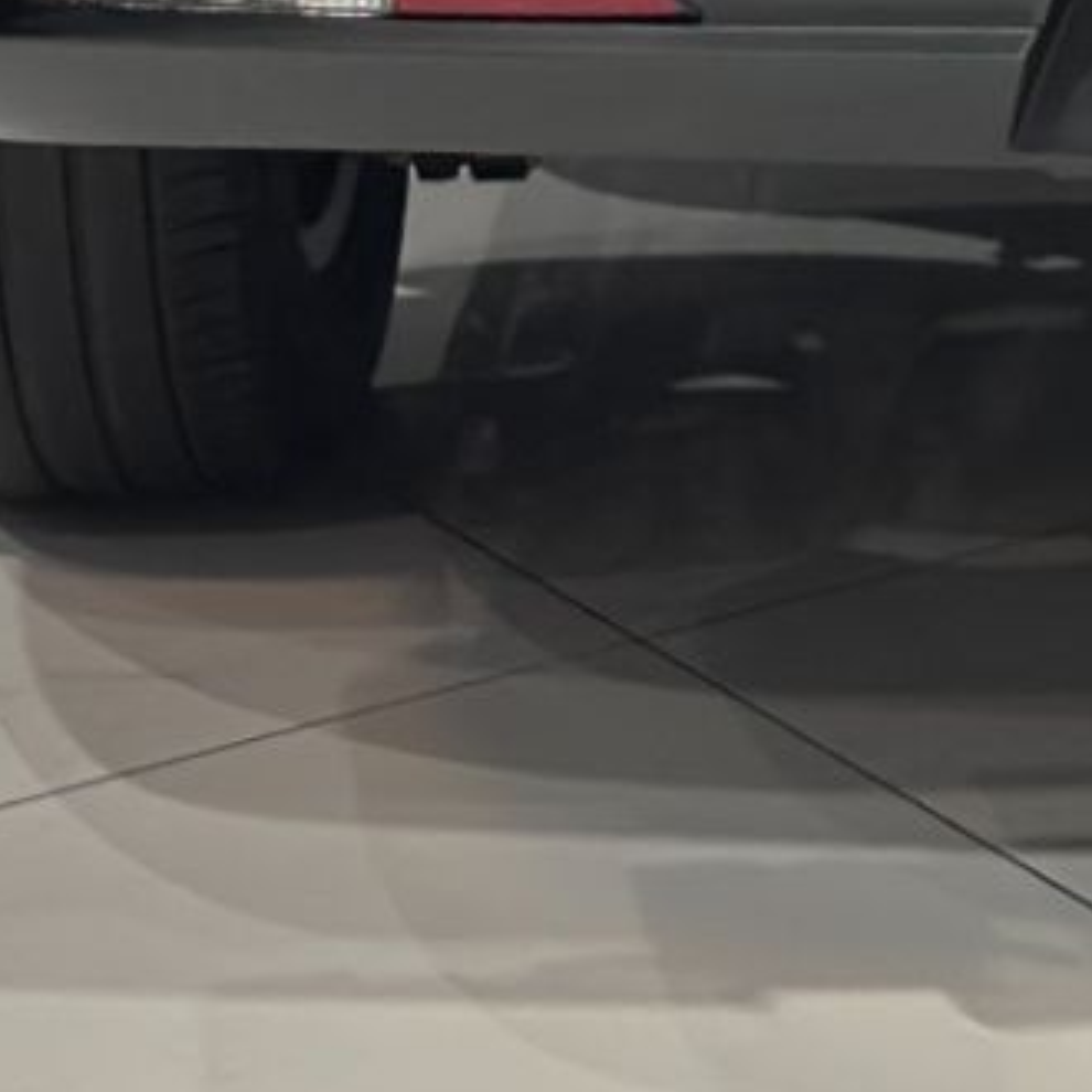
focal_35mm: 247
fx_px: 8816
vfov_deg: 6.8
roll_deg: +0.9
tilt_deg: -9.3
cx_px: 1787
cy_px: -1175
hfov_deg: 7.0
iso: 160
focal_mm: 6.86
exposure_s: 1/60
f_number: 1.78
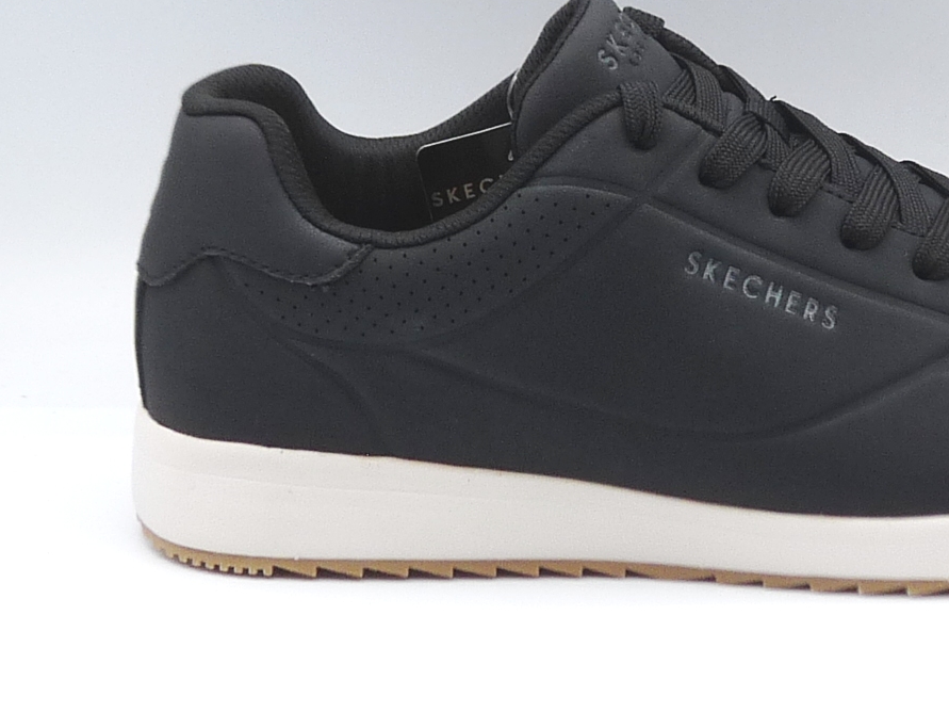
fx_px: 2412
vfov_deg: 16.7
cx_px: 737
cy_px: 236
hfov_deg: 22.0
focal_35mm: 88
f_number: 4
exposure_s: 1/160
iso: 100
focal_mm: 4.8
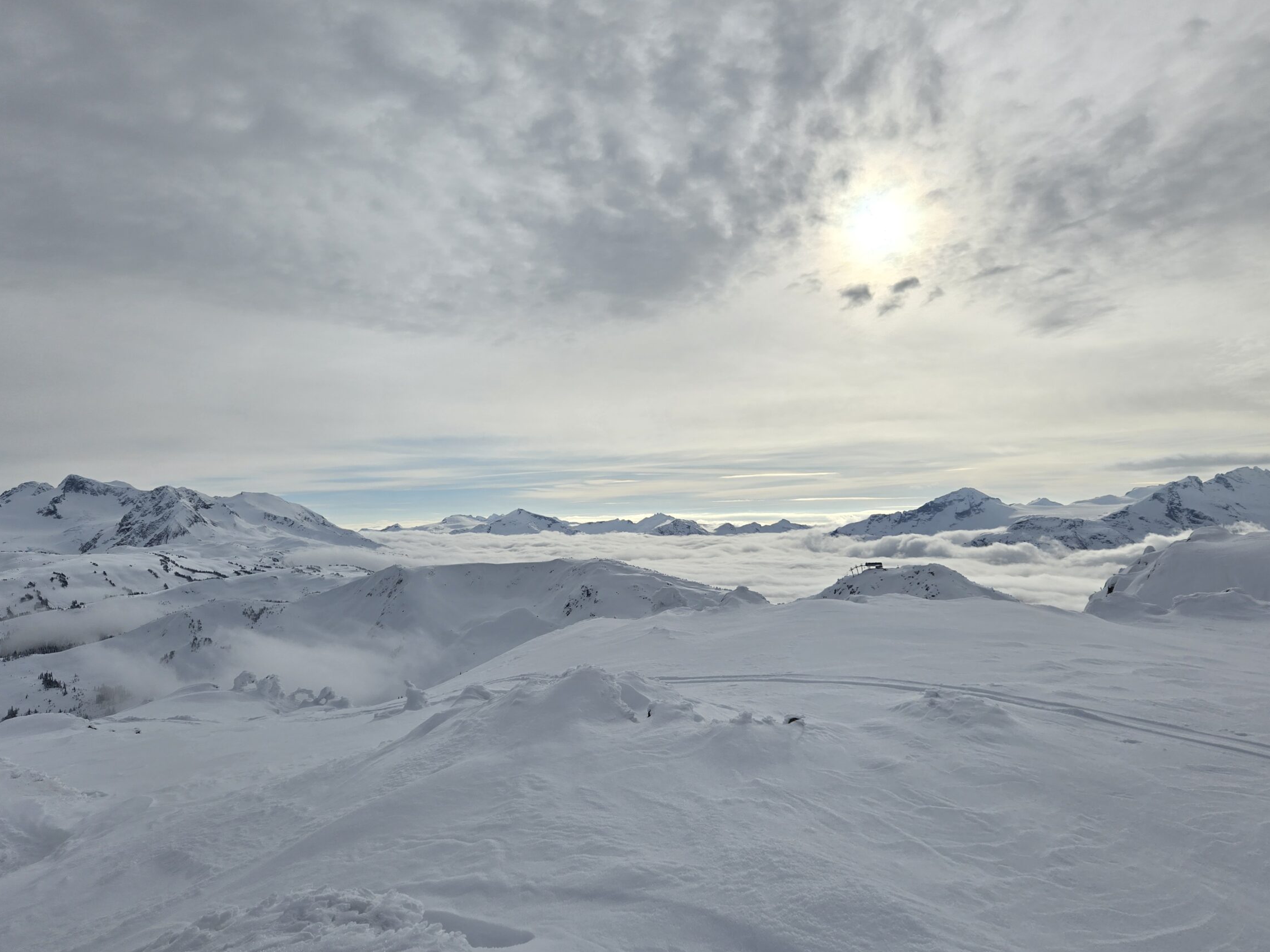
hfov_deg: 67.3
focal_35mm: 26
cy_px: 483
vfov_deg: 53.0
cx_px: 617
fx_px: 954
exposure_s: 1/5543
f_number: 1.8
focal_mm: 5.4
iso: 25
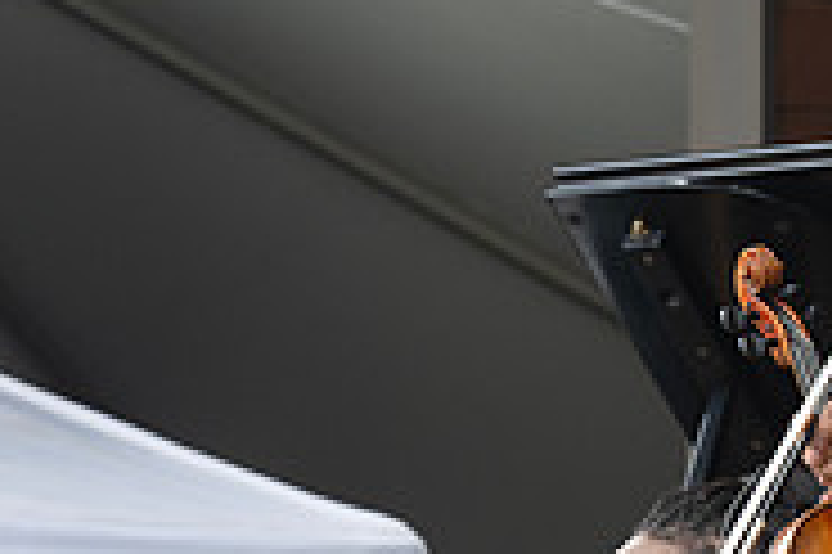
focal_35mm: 487
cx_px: 477
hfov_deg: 4.2
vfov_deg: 2.8
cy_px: 959
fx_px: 11245
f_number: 8
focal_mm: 200
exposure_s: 1/500
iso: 1600
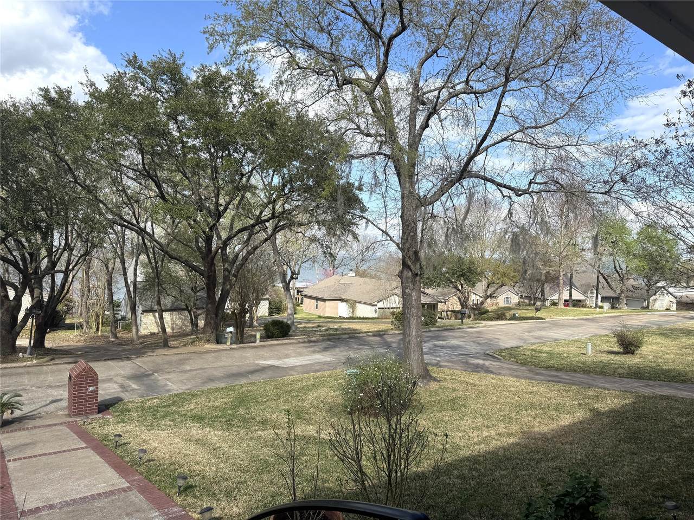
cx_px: 347
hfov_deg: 71.6
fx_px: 481
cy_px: 260
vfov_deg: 56.8
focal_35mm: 24
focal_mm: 6.76
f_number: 1.78
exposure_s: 1/3597
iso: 80
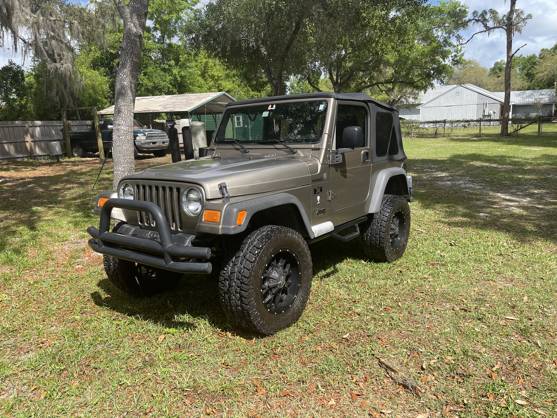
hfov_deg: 69.4
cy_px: 209
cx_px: 278
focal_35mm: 25
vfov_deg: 54.9
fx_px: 402
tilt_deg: -11.5
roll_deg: +2.0
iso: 32
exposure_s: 1/1689
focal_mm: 5.1
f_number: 1.6
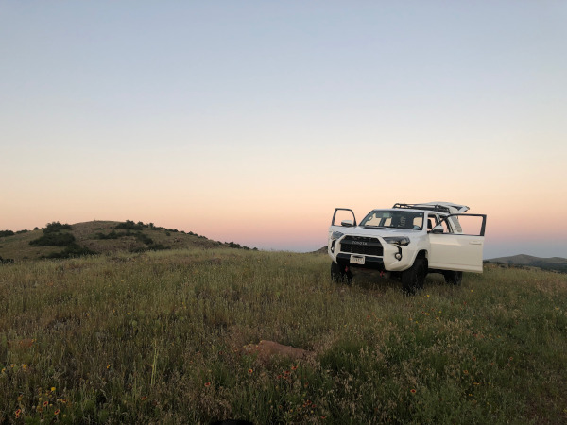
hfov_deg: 63.4
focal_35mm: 28
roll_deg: +0.6
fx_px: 459
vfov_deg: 49.7
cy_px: 212
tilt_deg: +6.8
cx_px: 284
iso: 32
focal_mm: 3.99
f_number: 1.8
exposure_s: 1/120
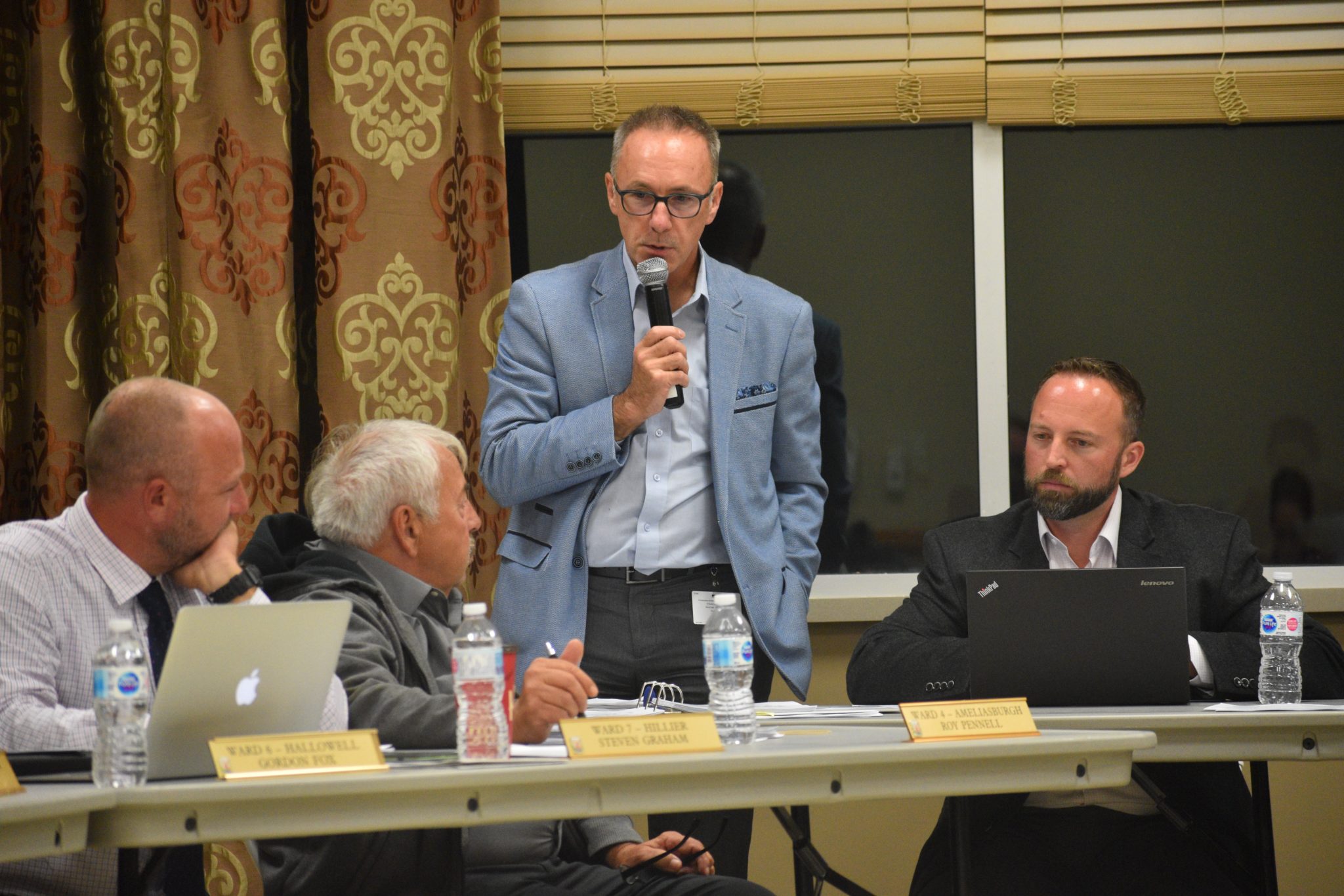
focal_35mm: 210
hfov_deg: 9.8
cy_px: 448
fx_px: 7839
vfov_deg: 6.5
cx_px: 672
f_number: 4.8
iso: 2000
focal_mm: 140
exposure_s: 1/125
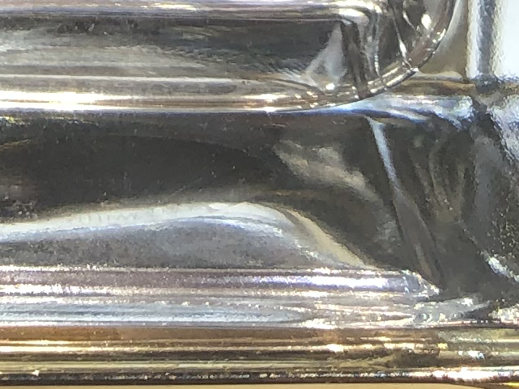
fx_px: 2639
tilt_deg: -4.1
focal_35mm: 176
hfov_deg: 11.1
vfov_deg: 7.6
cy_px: -657
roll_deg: +0.2
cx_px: -11
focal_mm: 4
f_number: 1.8
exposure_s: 1/145
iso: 20
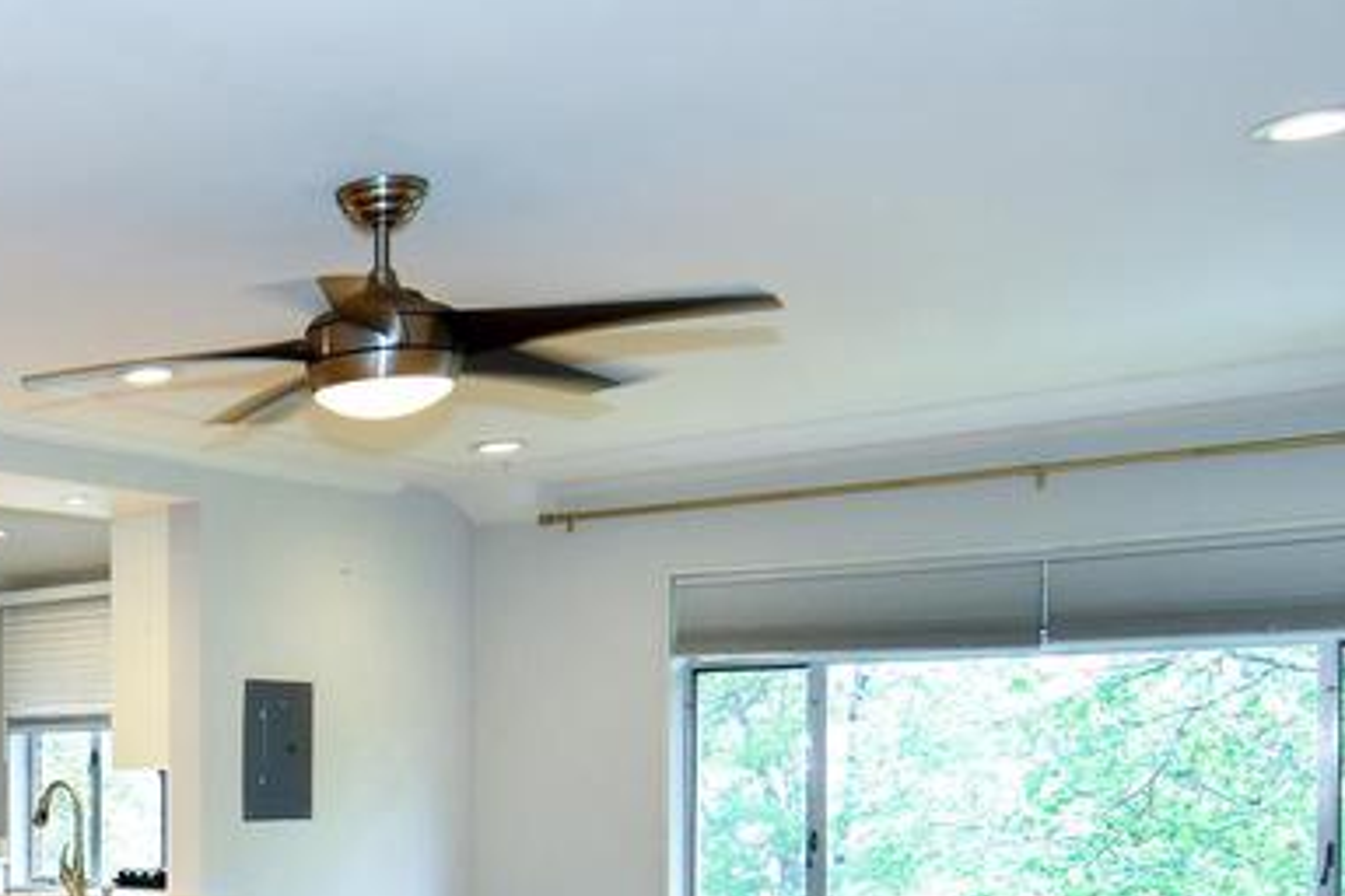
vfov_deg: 27.0
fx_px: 1793
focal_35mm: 48
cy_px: 831
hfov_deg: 34.1
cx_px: -221
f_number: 4
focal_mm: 12
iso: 200
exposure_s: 1/60
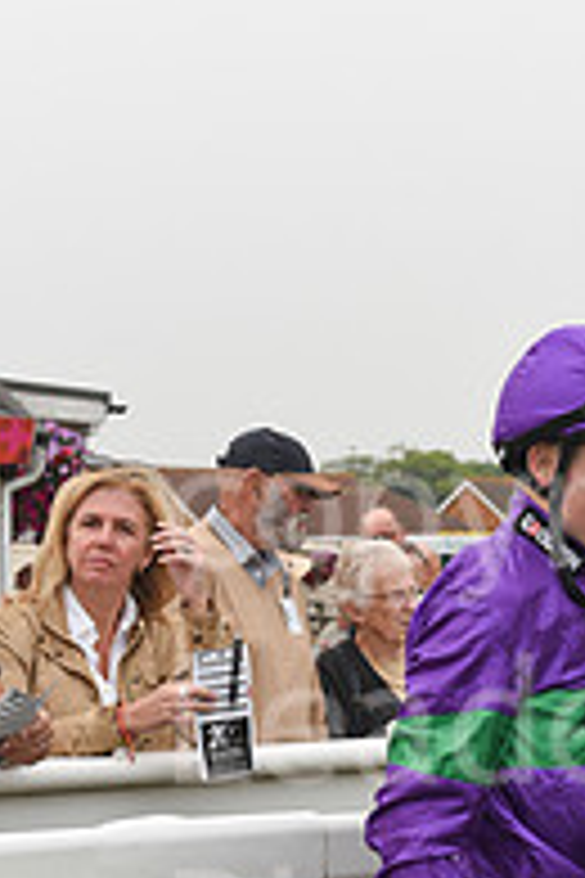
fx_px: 2705
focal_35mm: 111
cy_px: 756
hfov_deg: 12.1
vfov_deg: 18.2
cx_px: 670
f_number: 5.6
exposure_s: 1/250
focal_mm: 48
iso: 400
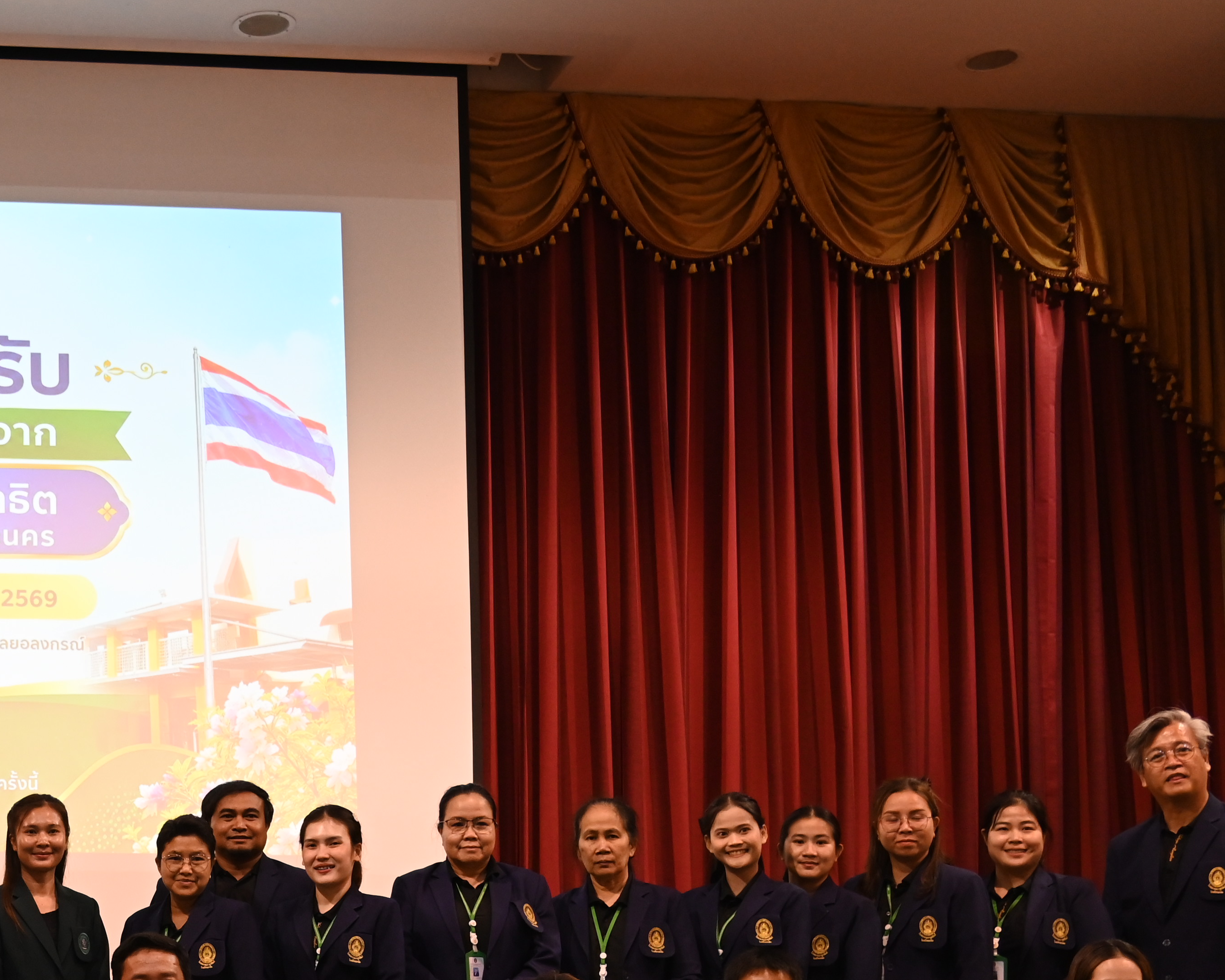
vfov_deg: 23.5
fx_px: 2284
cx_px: -39
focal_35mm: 63
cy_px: 912
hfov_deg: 28.0
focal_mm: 30
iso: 2000
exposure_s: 1/125
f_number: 4
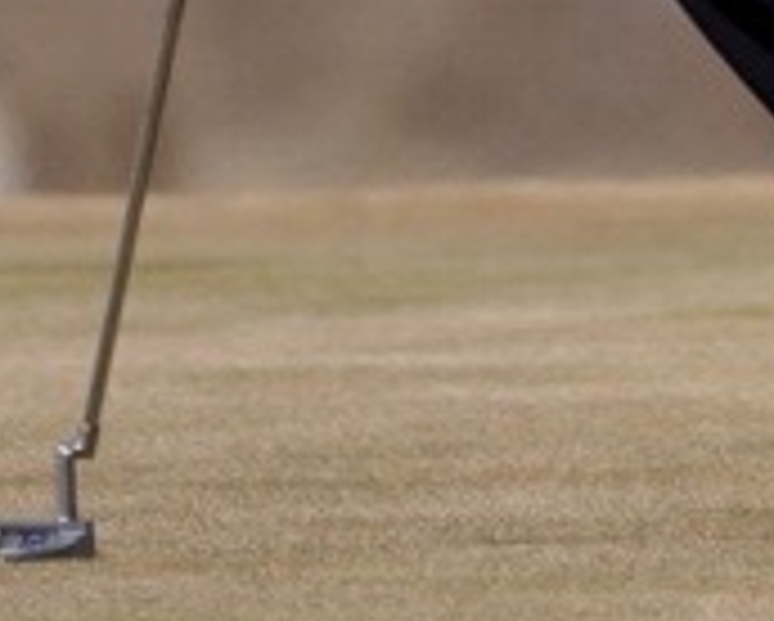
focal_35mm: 1765
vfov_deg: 0.9
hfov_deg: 1.1
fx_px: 40477
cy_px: -648
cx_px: 513
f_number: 2.8
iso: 200
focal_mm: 200
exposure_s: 1/6400
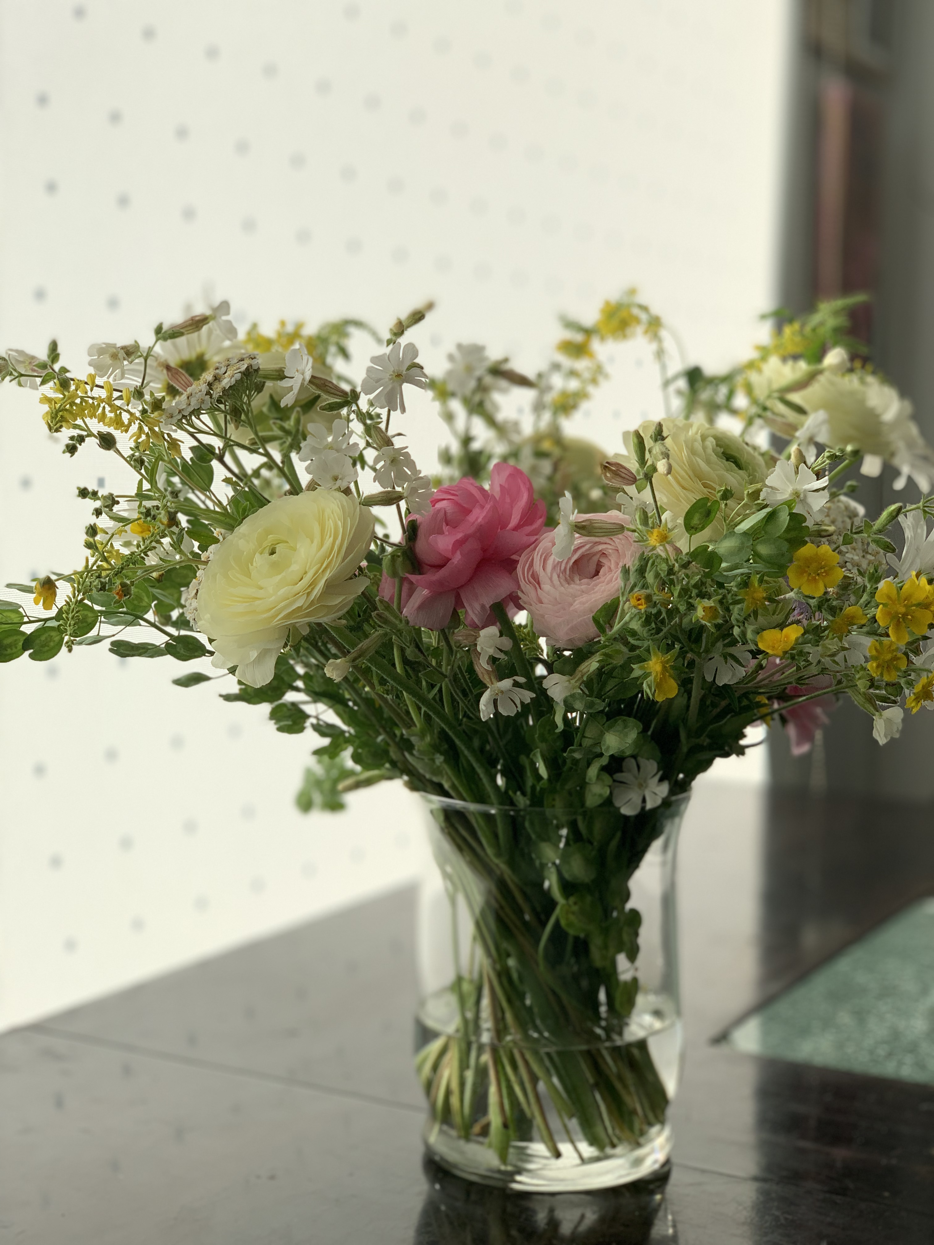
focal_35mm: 52
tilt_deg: -3.9
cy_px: 622
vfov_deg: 36.8
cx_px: 467
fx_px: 1871
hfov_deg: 28.0
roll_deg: -1.5
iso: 16
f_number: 2.4
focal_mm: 6
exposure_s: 1/366
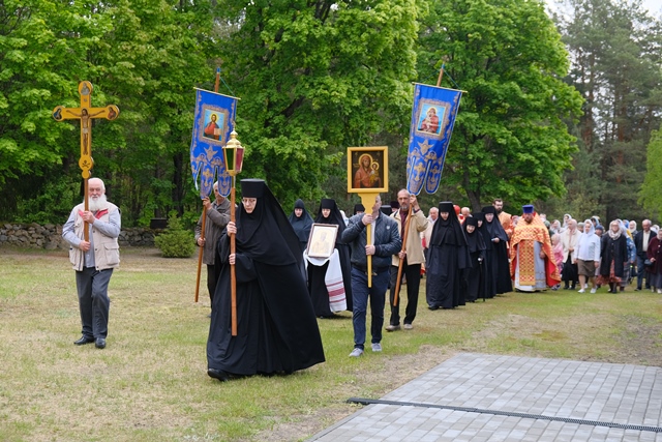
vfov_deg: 27.5
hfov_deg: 40.3
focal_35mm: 49
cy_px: 221
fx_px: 901
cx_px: 331
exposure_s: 1/420
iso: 800
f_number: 4.5
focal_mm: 32.9
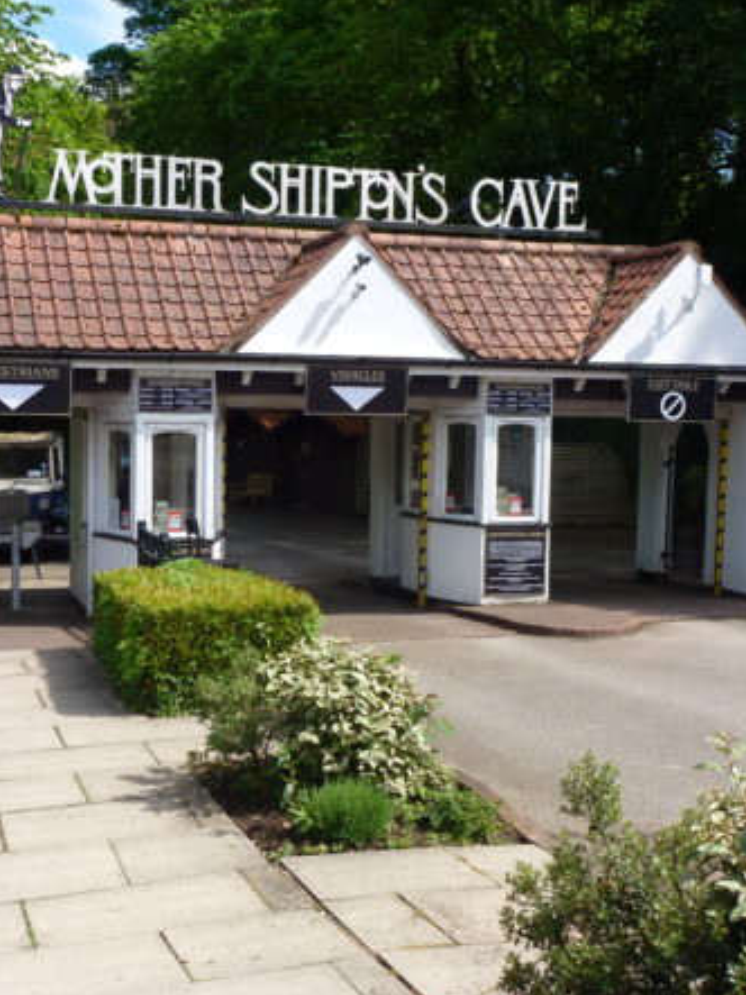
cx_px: 256
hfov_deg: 34.1
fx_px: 1207
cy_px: 499
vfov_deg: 44.8
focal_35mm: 42
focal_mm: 5.4
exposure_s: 1/500
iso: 100
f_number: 4
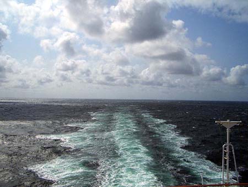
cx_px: 124
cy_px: 94
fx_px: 251
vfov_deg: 40.7
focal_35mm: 35
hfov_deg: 52.6
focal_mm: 5.8
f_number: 4.3
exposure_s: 1/2000
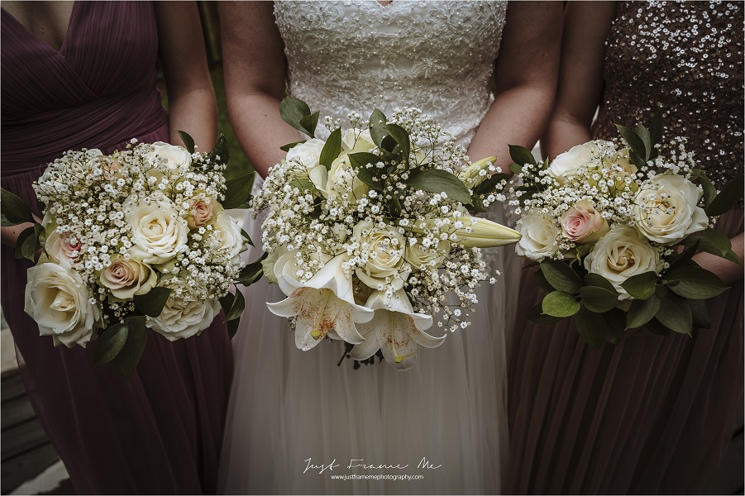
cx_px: 372
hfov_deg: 61.9
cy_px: 248
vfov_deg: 43.6
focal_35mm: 30
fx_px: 621
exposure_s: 1/80
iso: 100
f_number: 4.5
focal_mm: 30
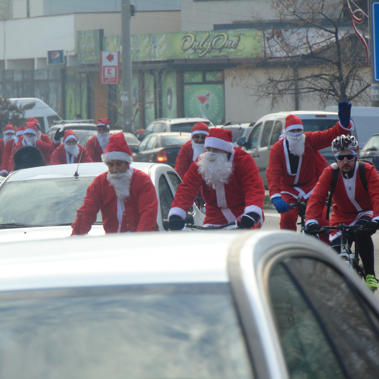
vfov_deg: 3.9
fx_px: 5537
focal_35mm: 447
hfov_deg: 3.9
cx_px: 165
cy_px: 189
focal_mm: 68
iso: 80
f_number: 4.2
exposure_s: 1/160
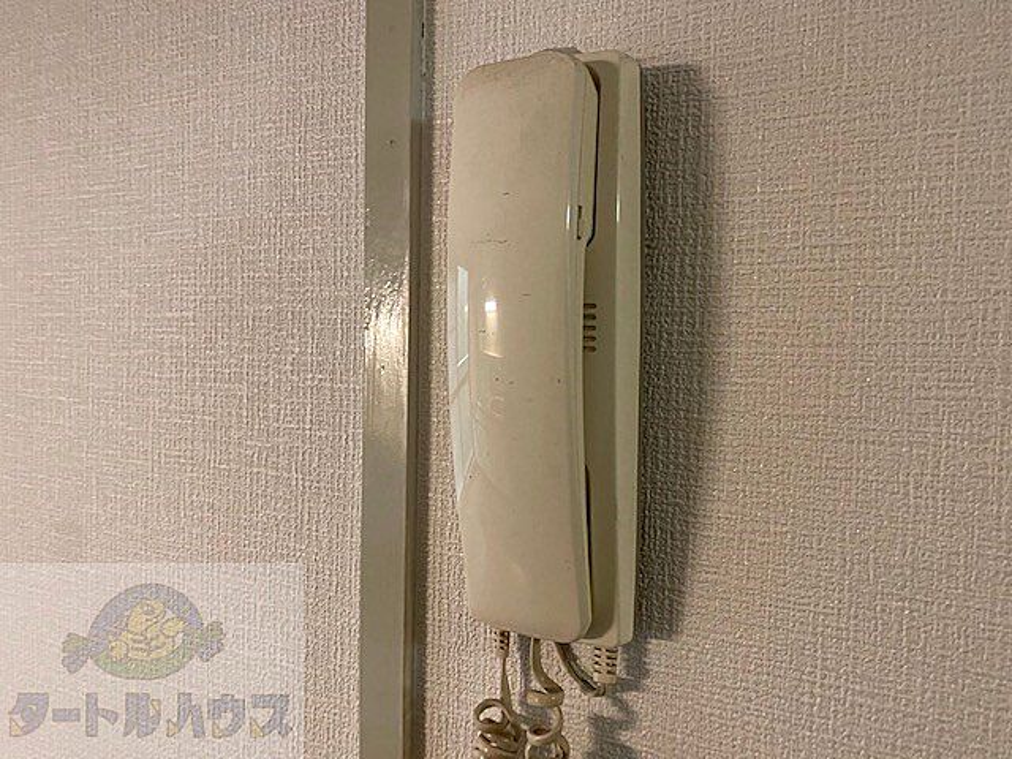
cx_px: 506
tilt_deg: -2.0
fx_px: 760
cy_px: 380
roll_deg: -2.0
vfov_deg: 53.1
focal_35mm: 26
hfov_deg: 67.3
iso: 400
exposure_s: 1/40
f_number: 1.8
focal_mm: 4.25
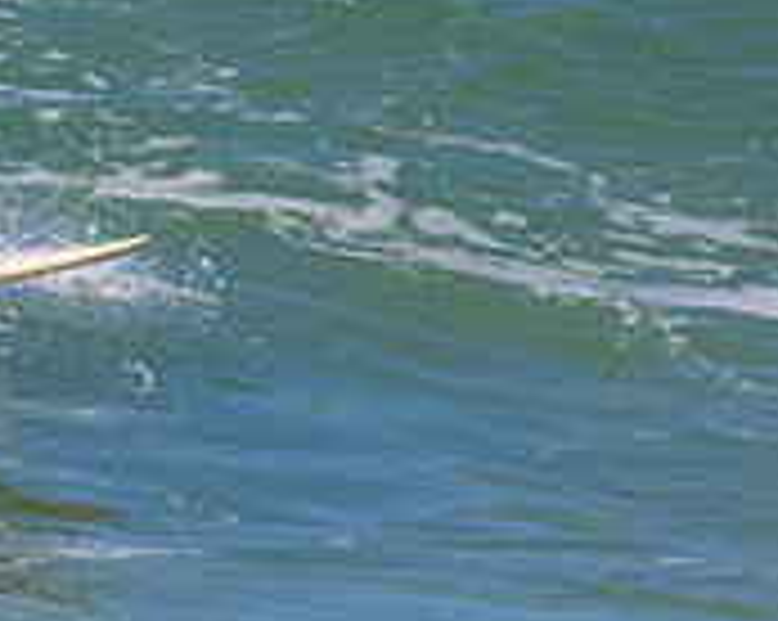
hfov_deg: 0.6
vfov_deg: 0.5
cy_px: 47
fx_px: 72979
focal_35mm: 3173
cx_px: -675
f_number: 11
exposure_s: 1/2000
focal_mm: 800
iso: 720
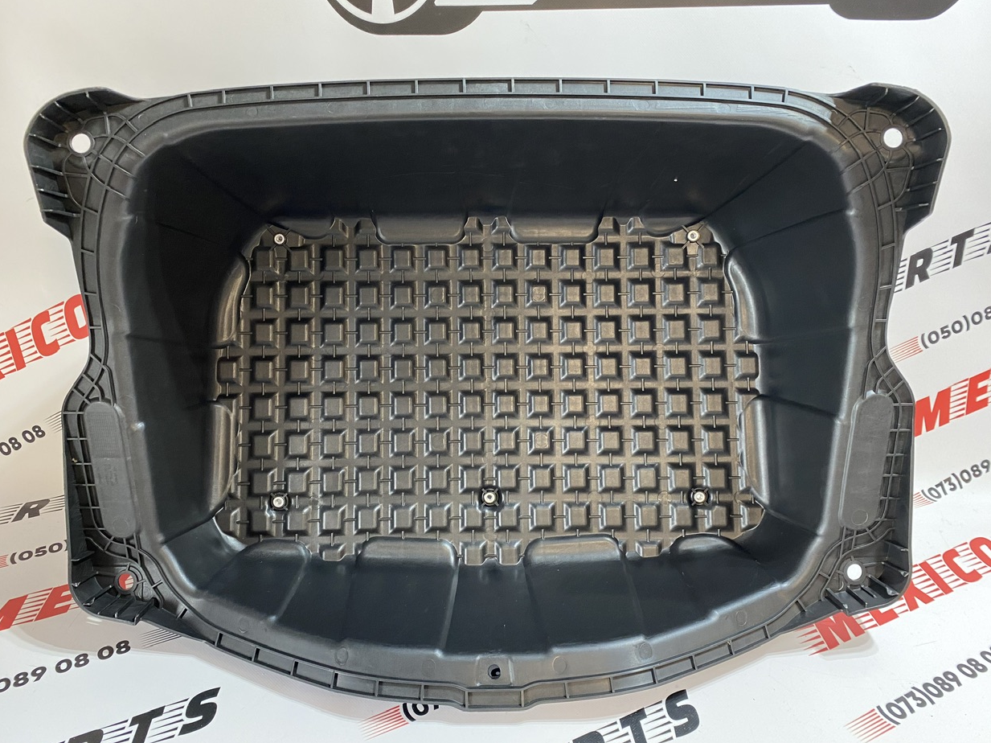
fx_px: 773
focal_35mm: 27
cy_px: 381
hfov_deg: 65.3
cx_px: 485
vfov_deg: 51.3
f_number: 1.8
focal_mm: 4.25
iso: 160
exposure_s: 1/60
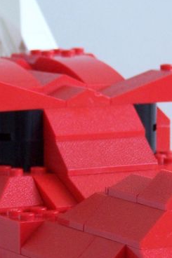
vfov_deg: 9.5
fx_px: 1557
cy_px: 198
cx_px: 100
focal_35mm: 217
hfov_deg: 6.3
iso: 140
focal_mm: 12.4
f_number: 3.2
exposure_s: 1/20
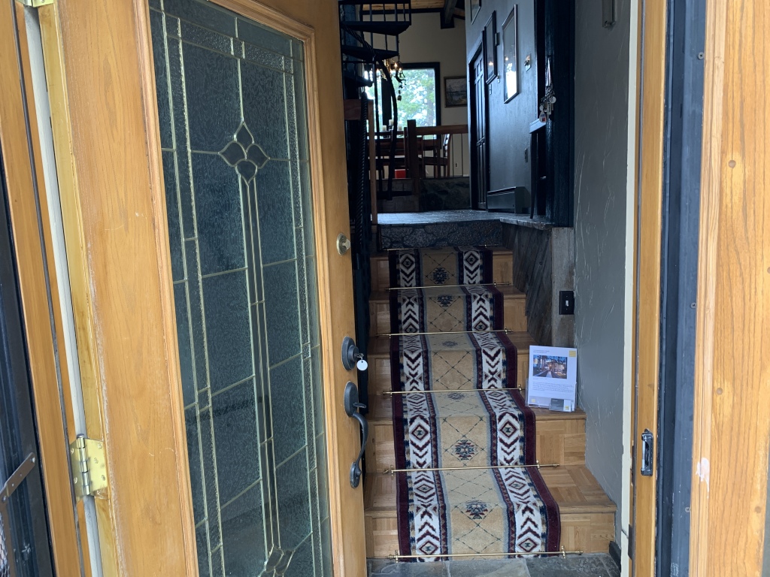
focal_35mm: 26
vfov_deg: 53.1
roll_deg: +2.8
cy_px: 288
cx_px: 385
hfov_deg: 67.3
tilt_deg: -6.0
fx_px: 578
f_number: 1.8
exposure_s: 1/96
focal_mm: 4.25
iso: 100
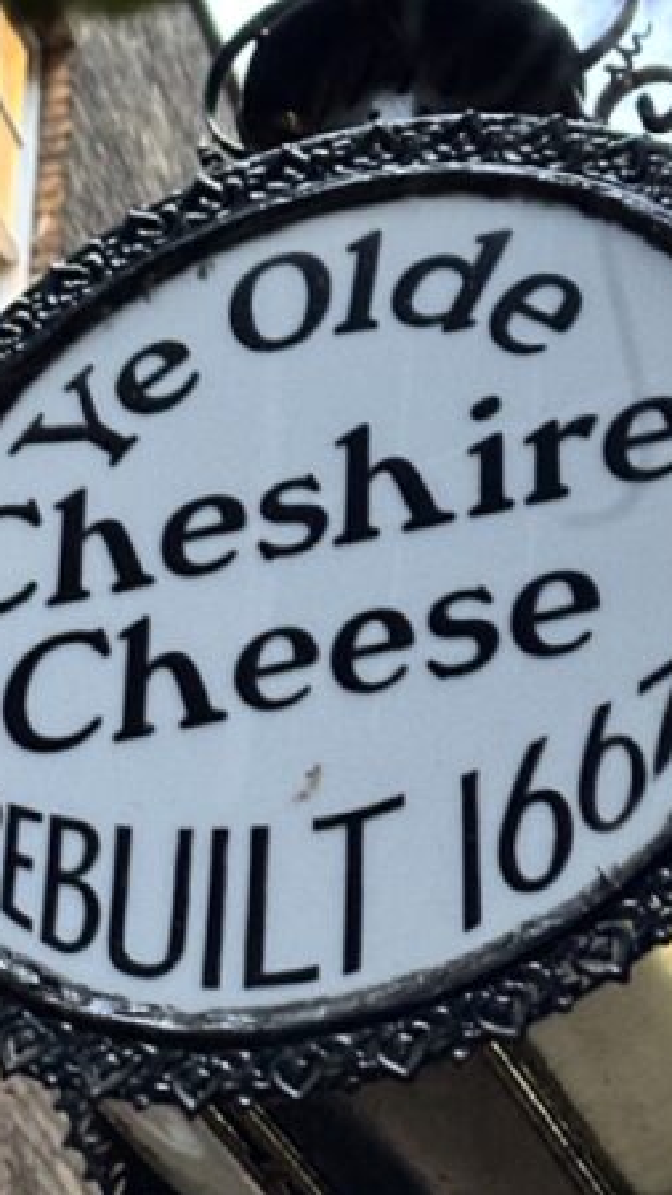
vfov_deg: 18.0
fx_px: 3771
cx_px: 112
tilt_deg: +35.4
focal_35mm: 119
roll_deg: -3.8
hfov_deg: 10.1
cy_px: 632
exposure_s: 1/30
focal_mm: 6.86
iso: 640
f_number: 1.78
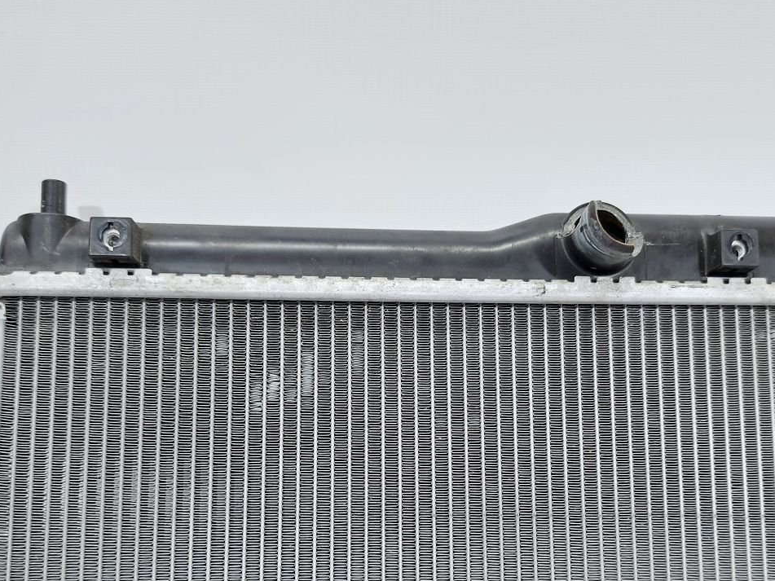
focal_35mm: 35
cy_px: 389
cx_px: 405
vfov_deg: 40.2
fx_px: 783
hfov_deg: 52.6
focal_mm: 5.23
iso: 100
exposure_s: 1/50
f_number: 1.8
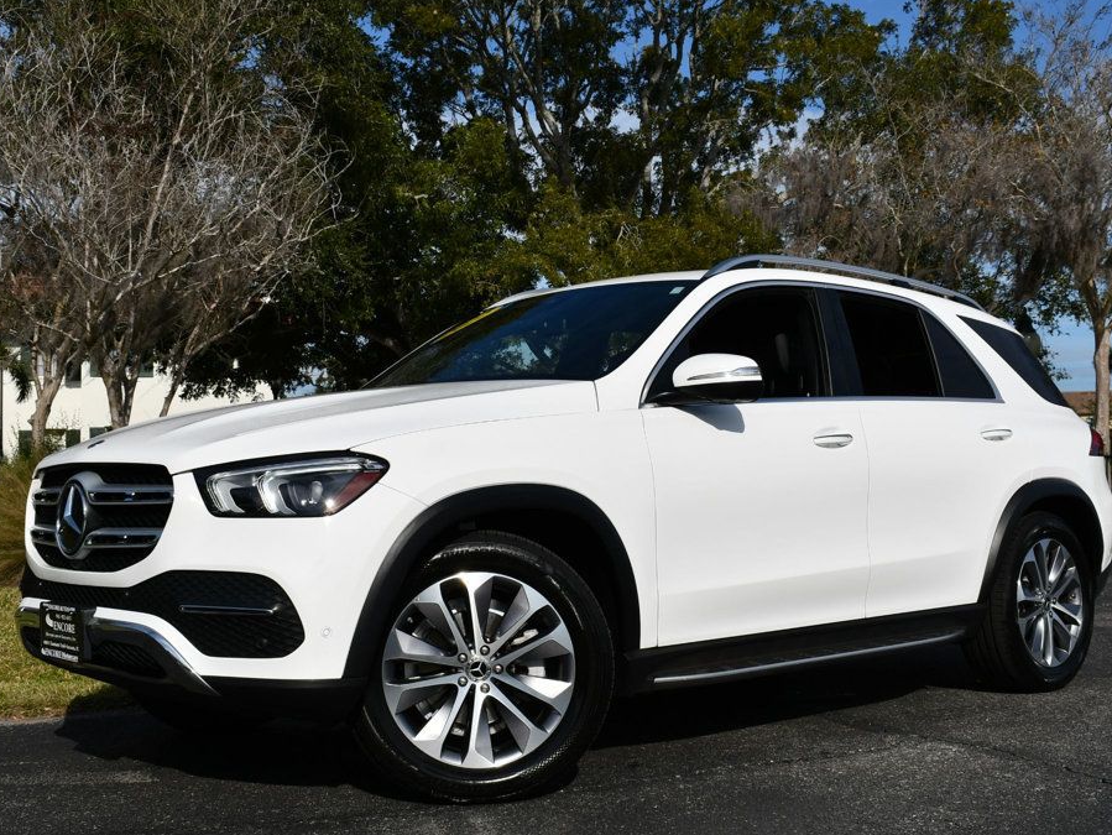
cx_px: 559
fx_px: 1478
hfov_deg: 41.2
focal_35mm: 46
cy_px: 416
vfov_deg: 31.5
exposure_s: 1/400
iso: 100
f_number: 10
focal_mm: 21
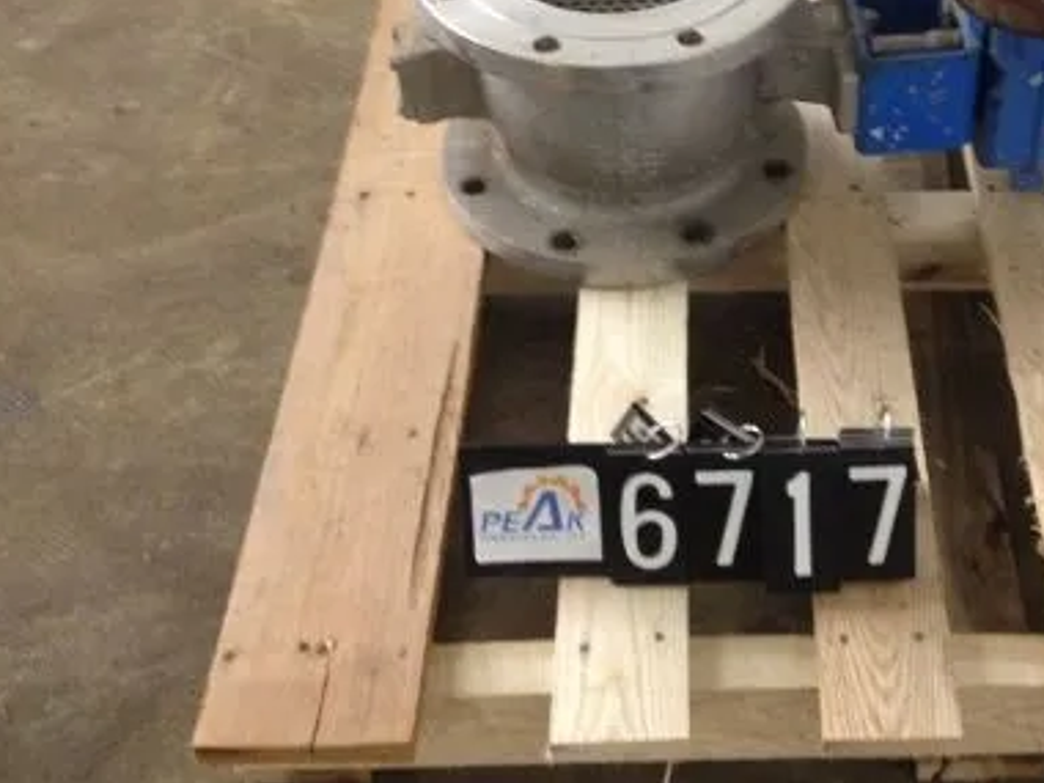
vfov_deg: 24.5
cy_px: 170
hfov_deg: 32.2
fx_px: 1779
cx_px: 756
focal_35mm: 59
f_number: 2.4
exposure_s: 1/20
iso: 250
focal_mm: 4.28
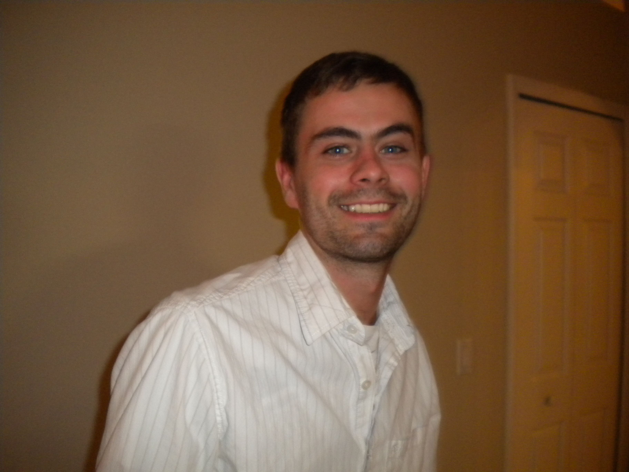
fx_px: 636
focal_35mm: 35
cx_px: 314
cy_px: 236
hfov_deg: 52.6
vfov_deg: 40.7
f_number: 3.1
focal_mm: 6.3
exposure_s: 1/30
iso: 400
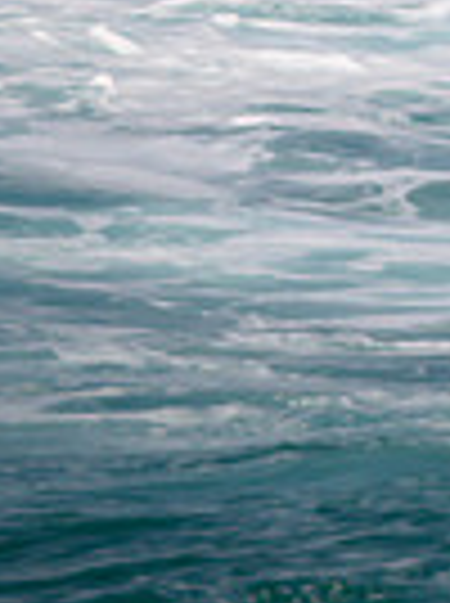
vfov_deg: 0.9
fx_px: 39907
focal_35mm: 2295
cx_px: 1538
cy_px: -414
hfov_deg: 0.6
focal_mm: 400
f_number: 5.6
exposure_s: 1/2000
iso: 220
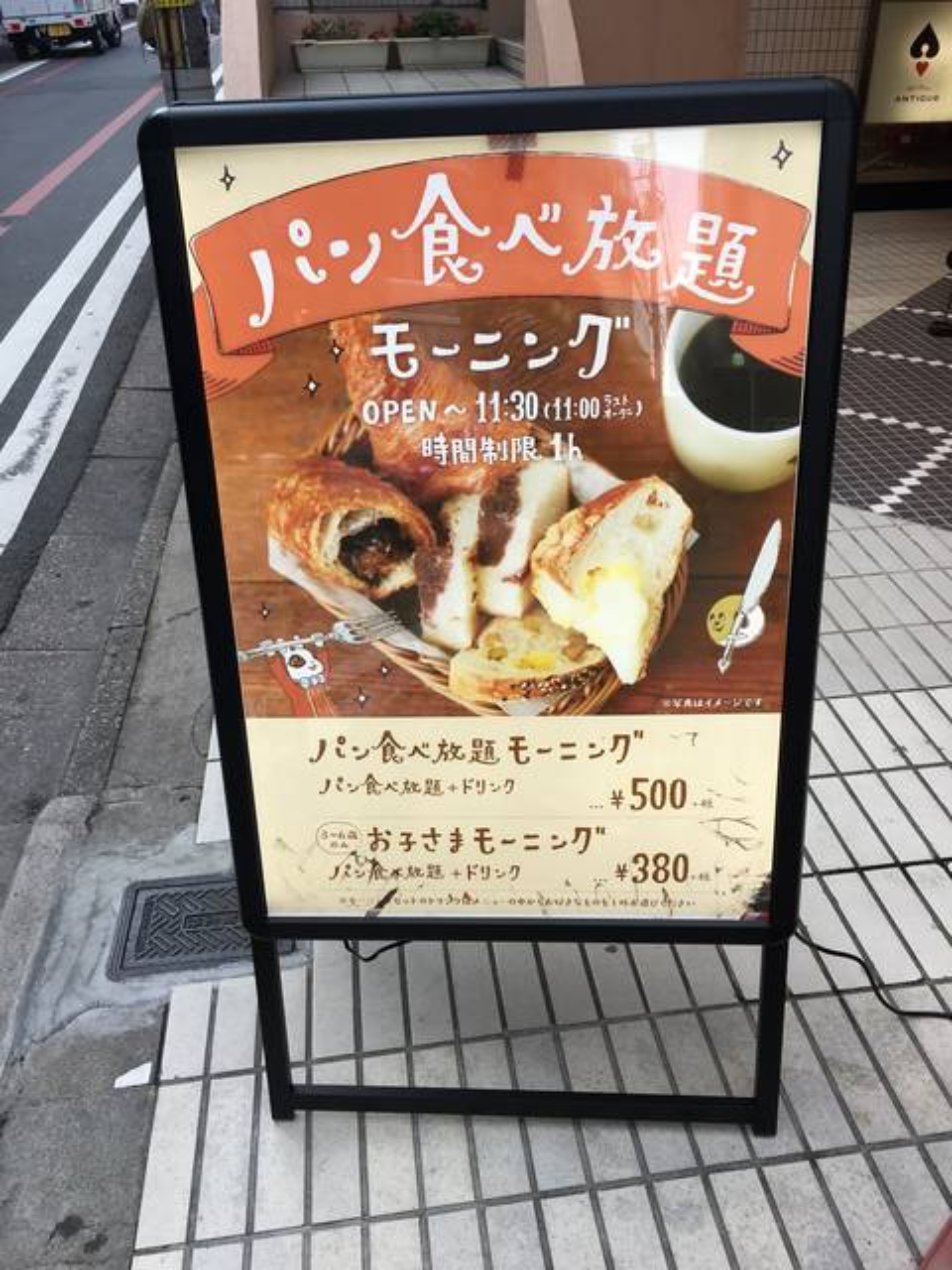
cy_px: 635
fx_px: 1063
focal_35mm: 29
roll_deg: +0.1
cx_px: 476
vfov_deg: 61.7
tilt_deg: -31.2
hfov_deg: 48.2
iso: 25
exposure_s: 1/146
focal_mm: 4.15
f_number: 2.2
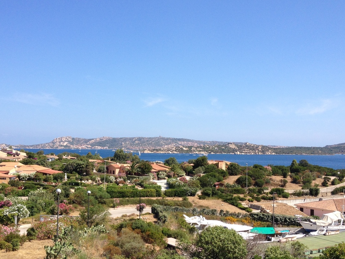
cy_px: 146
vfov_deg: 31.5
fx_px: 459
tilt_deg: -2.2
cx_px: 164
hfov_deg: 41.2
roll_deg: -0.4
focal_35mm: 46
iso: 50
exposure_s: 1/1493
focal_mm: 4.28
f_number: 2.4
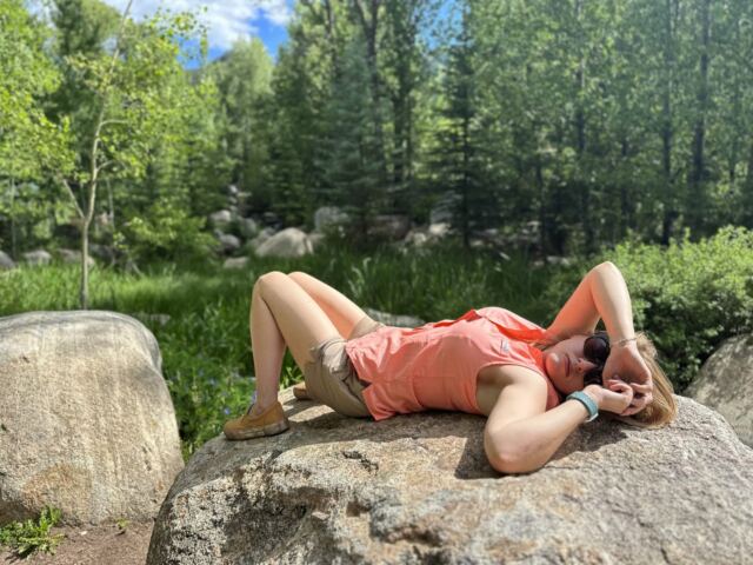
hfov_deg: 71.6
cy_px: 282
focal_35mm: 24
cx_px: 376
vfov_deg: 56.8
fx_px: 522
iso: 80
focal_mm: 6.86
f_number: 1.78
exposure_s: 1/2469
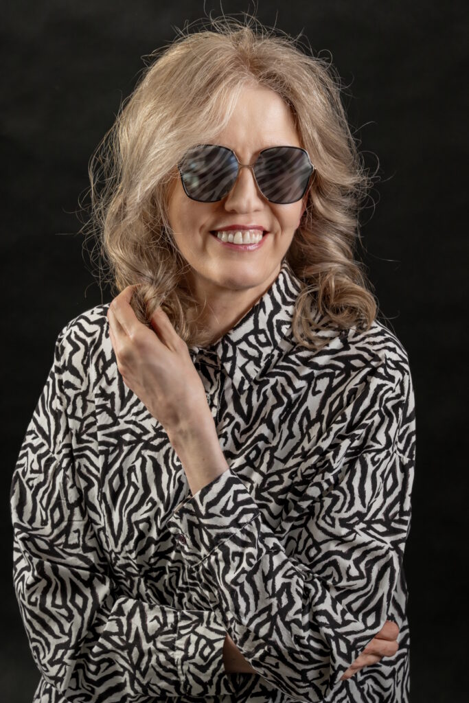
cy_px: 352
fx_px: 1367
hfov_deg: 19.5
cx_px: 234
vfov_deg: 28.8
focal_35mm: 70
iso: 200
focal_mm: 70
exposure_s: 1/125
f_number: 9
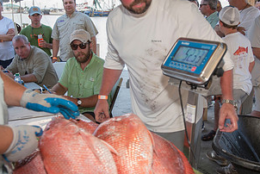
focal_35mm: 48
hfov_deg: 41.1
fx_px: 347
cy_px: 85
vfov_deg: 28.1
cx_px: 135
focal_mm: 25
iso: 250
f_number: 2.8
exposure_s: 1/250
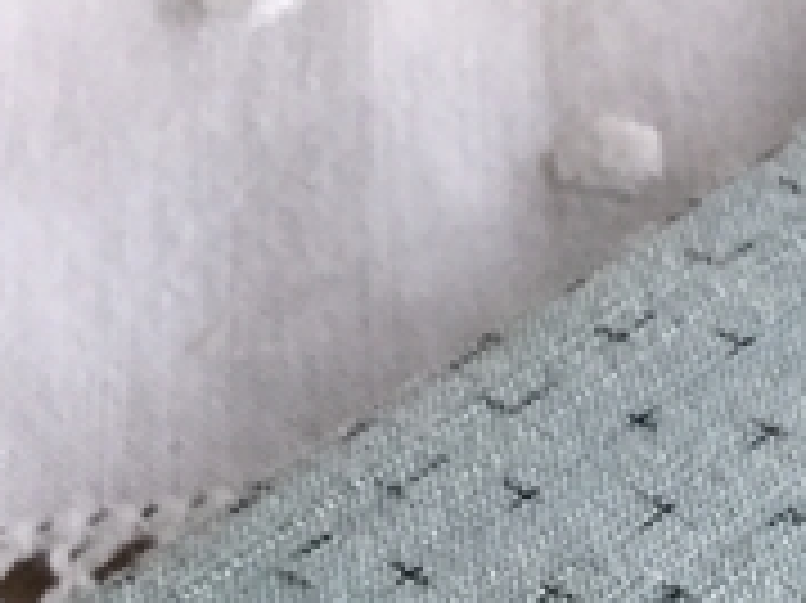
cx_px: 1481
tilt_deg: -57.1
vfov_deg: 10.9
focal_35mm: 125
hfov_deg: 13.9
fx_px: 2909
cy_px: 1156
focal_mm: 3.3
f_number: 2.4
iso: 32
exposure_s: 1/40
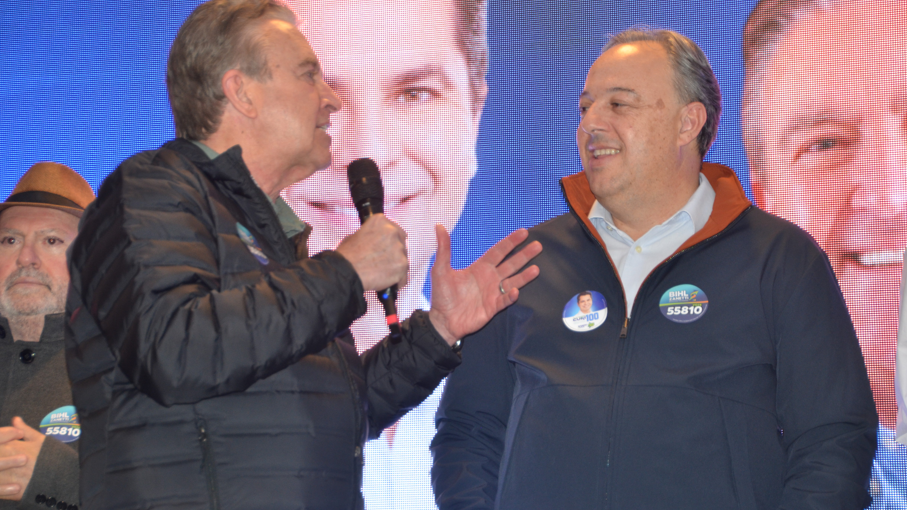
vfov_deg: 12.4
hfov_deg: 21.8
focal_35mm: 98
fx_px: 2357
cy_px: 231
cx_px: 452
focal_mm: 62
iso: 640
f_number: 5
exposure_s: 1/60
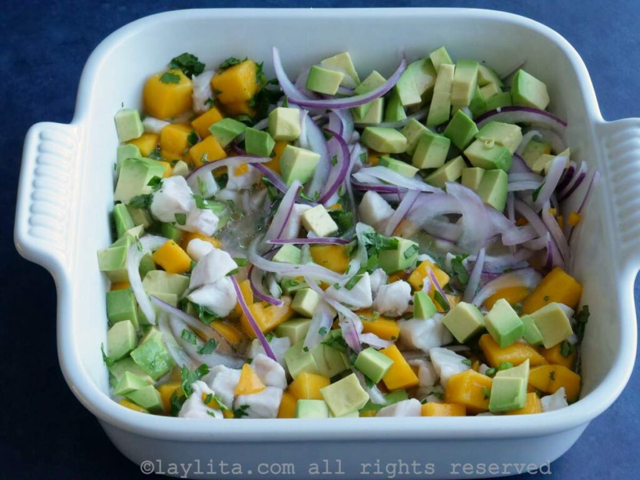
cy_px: 240
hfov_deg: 21.3
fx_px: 1701
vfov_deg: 16.1
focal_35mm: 92
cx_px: 320
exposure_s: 1/80
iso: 3200
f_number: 13
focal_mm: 46
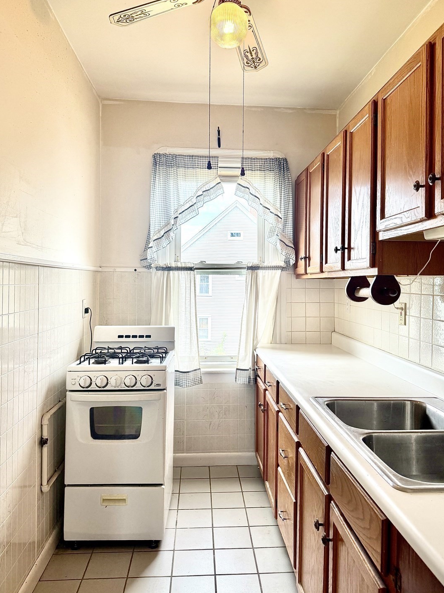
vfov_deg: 67.3
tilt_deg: +1.4
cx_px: 231
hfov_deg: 53.0
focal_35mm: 26
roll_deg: -1.0
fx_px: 445
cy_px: 283
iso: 100
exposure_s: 1/330
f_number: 1.78
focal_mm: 6.76
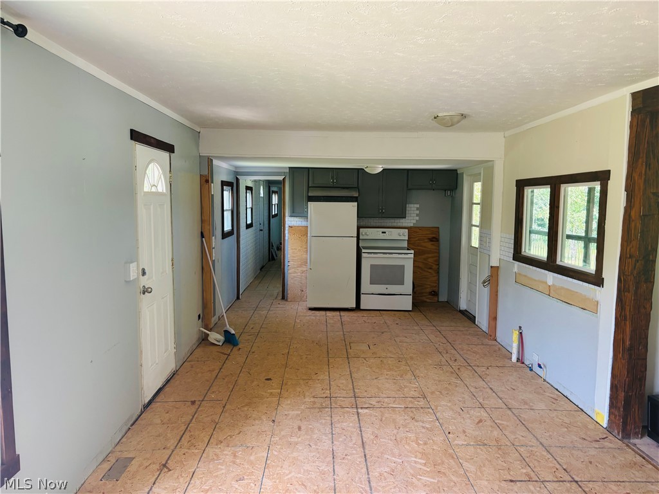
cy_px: 247
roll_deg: +0.1
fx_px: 495
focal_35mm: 26
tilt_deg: -4.1
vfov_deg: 53.1
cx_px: 330
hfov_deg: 67.3
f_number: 1.6
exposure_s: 1/98
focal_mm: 5.96
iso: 125
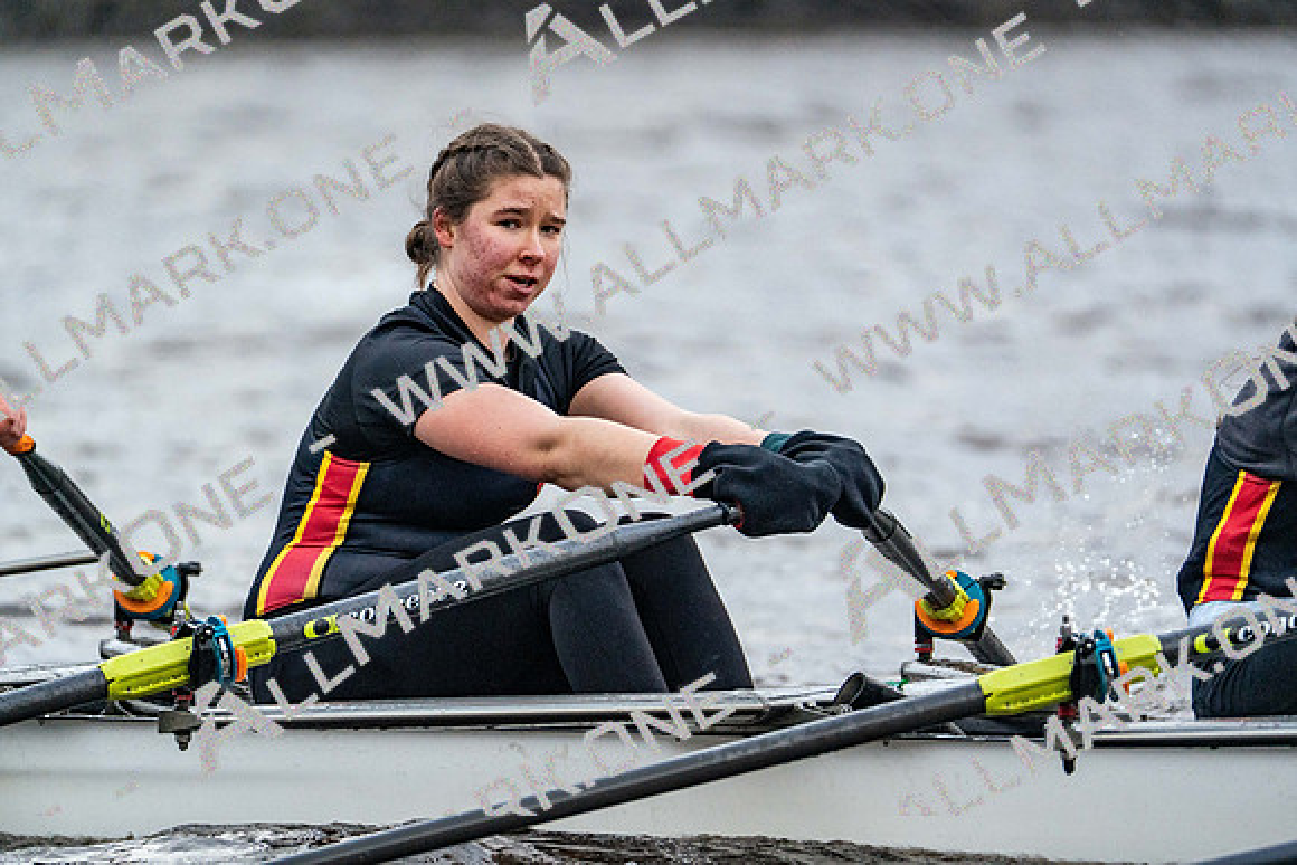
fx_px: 16684
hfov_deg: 4.5
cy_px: 432
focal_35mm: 463
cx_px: 648
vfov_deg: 3.0
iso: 5000
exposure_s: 1/1600
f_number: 6.3
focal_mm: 463
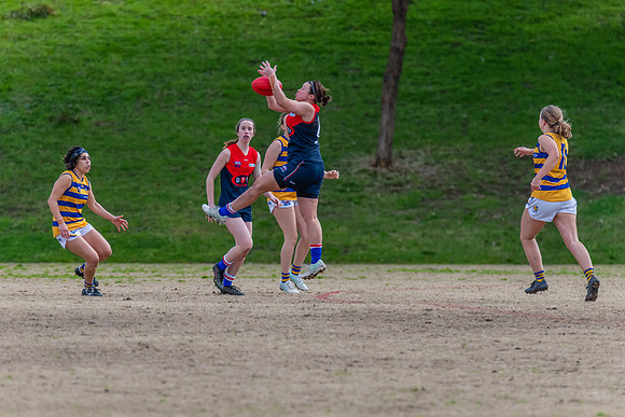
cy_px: 217
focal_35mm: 594
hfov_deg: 3.5
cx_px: 298
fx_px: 10306
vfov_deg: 2.3
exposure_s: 1/1600
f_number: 6.3
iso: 900
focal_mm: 460
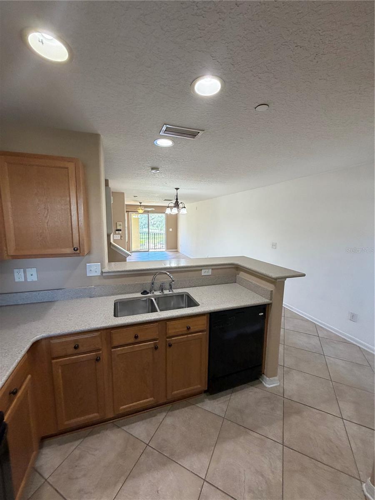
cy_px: 250
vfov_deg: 102.1
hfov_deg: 85.7
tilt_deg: -7.4
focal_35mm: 14
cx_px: 188
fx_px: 202
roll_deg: -1.2
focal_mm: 2.22
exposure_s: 1/59
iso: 250
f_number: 2.2
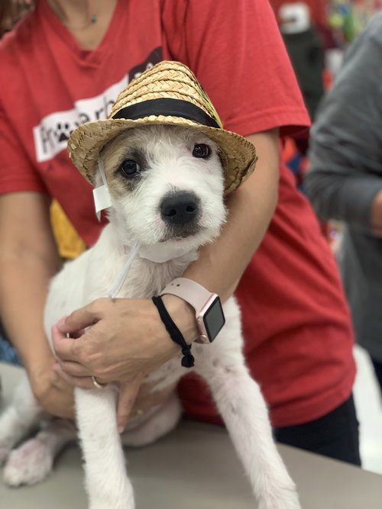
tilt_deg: -13.9
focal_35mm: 52
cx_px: 191
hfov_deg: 28.0
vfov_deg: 36.8
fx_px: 765
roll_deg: +4.3
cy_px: 254
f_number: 2.4
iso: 125
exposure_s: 1/60
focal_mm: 6
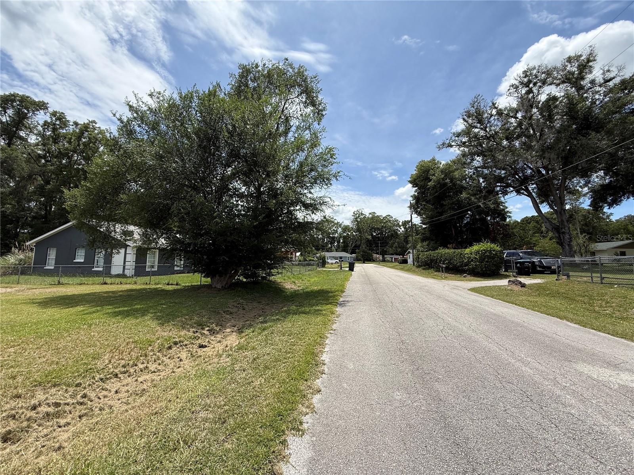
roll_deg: -1.7
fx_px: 256
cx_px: 317
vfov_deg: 85.7
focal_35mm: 14
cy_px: 238
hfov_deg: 102.1
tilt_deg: +6.3
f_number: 2.2
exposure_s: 1/2165
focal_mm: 2.22
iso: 50
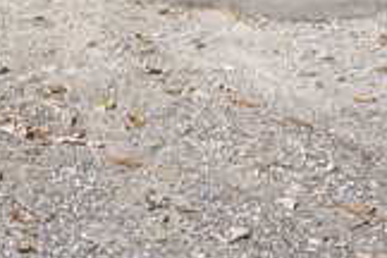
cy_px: -217
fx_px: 977
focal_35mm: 91
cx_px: -268
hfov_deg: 18.5
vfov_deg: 13.4
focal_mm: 24.5
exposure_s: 1/100
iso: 200
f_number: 8
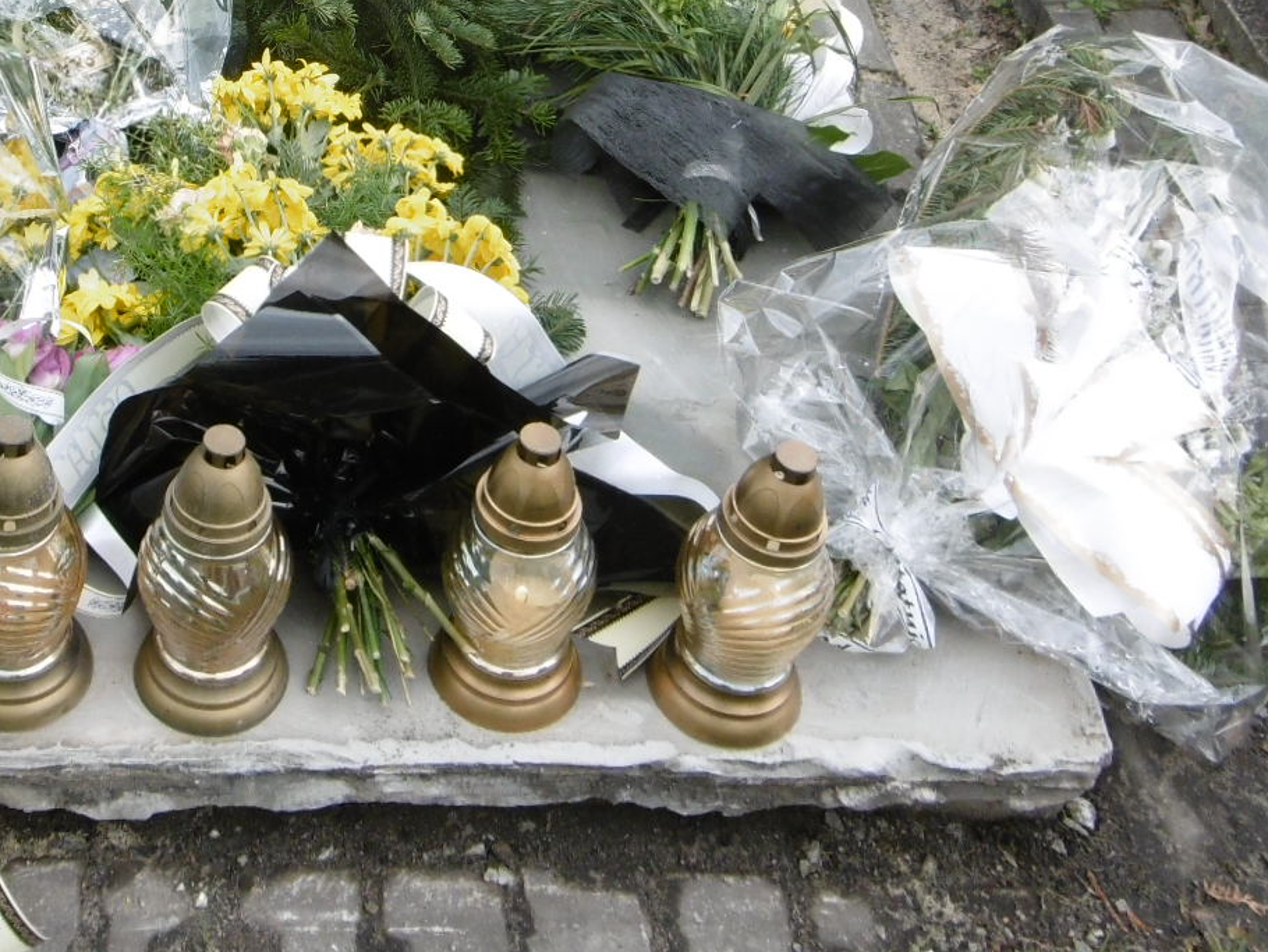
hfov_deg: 34.8
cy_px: 17
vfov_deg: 25.8
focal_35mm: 54
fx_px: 1979
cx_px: 312
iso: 100
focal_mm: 4.3
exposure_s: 1/250
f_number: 3.1
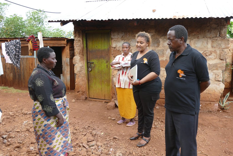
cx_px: 116
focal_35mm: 30
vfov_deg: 43.6
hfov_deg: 61.9
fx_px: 194
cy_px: 78
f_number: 3.5
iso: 250
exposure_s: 1/80
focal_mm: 11.1
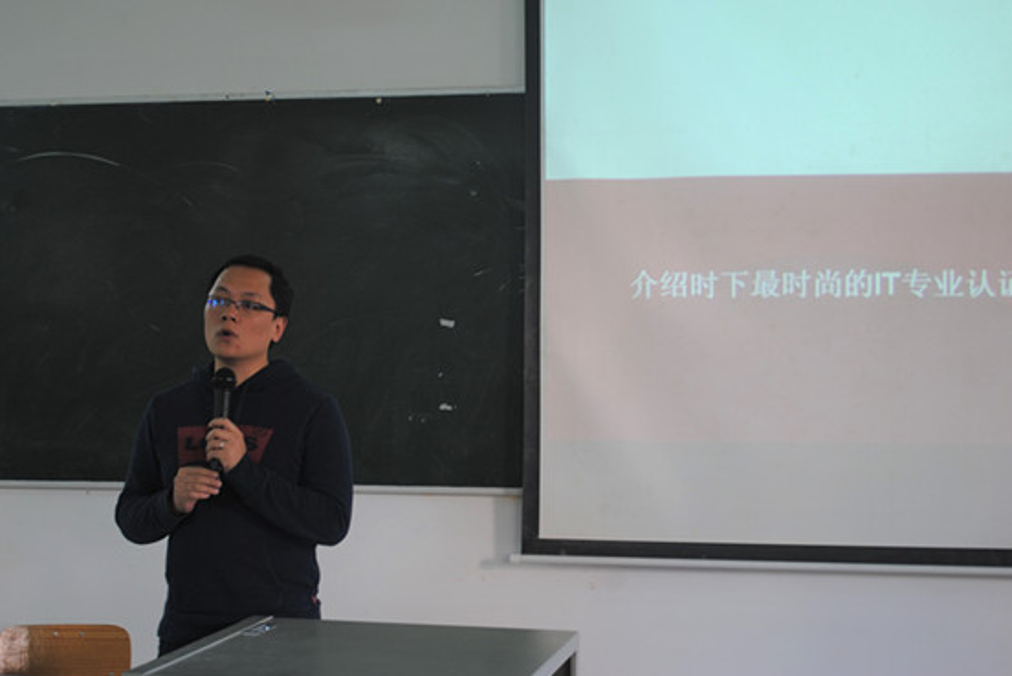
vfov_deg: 21.9
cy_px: 322
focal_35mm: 62
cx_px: 504
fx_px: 1744
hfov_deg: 32.4
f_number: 5
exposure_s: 1/5
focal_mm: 38
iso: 100
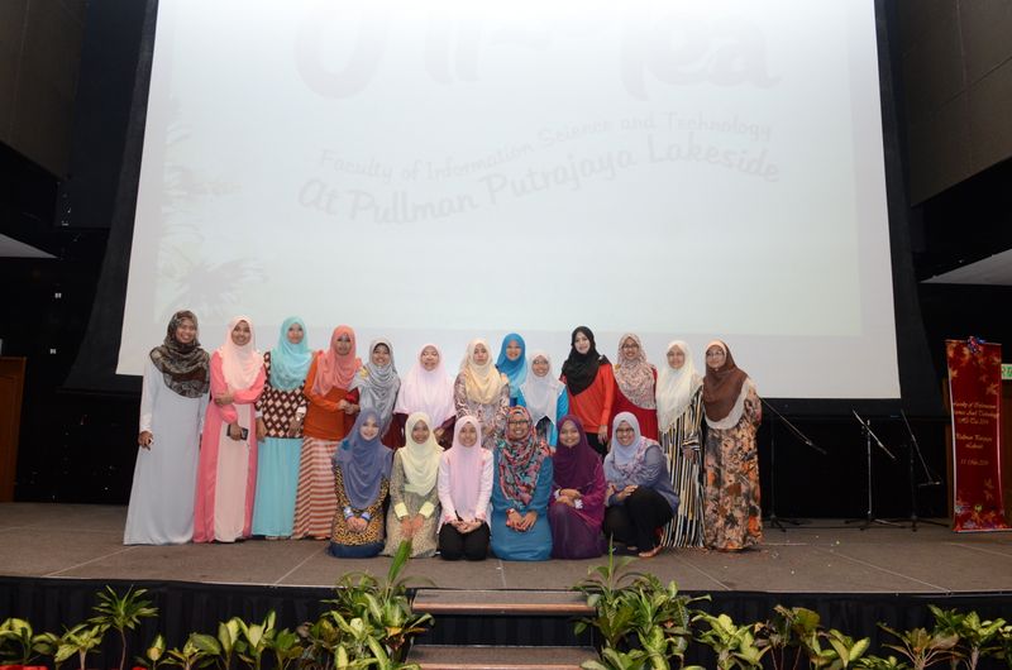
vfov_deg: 50.2
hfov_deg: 70.5
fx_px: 715
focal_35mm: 26
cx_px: 506
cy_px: 335
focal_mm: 17
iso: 1600
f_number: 5
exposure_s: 1/80
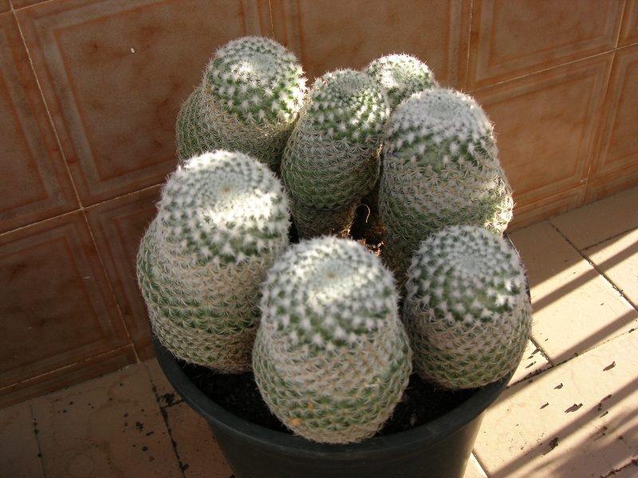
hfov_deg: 45.8
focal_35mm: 41
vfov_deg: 35.1
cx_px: 319
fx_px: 756
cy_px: 239
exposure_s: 1/126
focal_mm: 8.5
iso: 64
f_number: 2.9
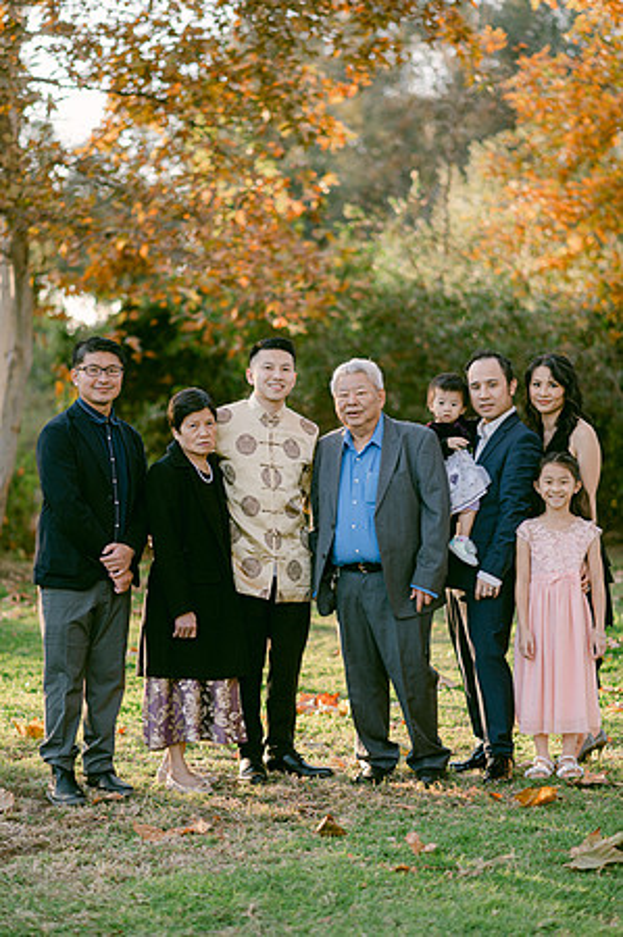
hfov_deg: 16.0
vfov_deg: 23.9
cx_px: 312
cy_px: 468
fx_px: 2211
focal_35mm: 85
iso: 200
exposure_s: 1/500
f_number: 2
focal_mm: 85
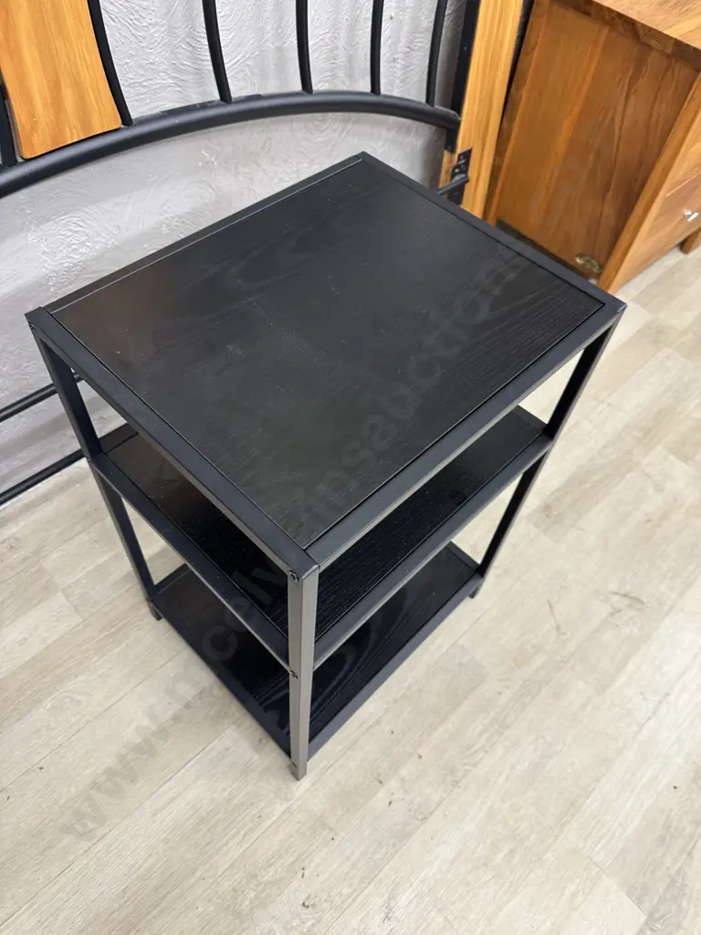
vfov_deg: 71.6
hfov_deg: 56.8
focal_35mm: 24
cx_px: 350
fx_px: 648
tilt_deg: -56.6
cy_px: 468
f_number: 1.78
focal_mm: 6.86
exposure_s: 1/50
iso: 160
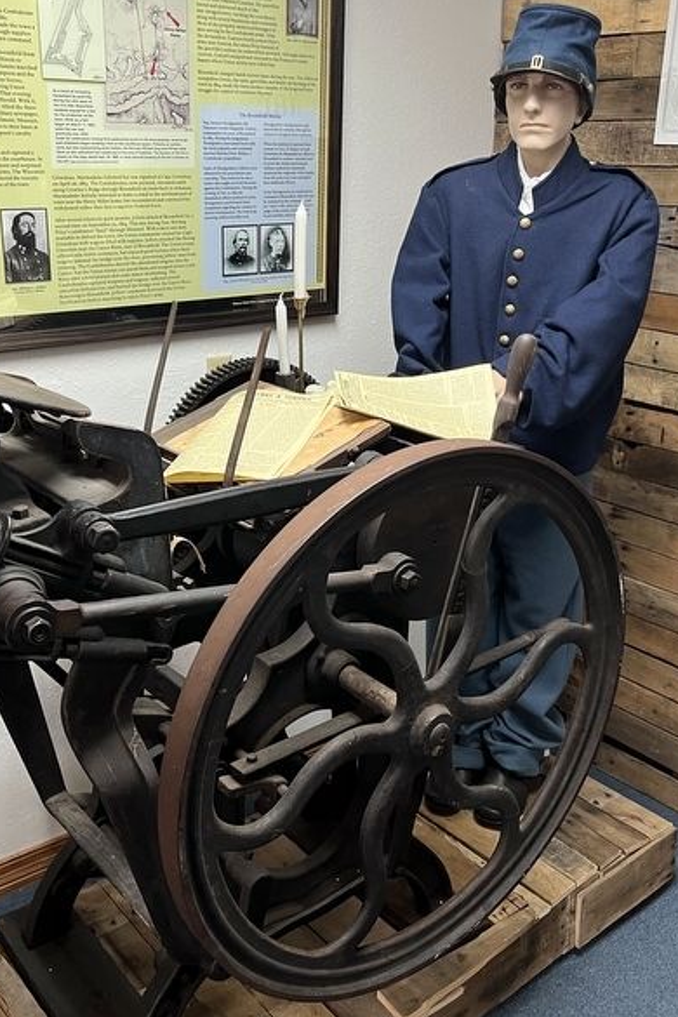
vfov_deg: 51.9
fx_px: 1045
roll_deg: +0.8
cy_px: 513
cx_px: 311
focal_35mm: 37
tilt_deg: -18.5
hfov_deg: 35.9
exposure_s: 1/60
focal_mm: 5.1
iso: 250
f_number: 1.6
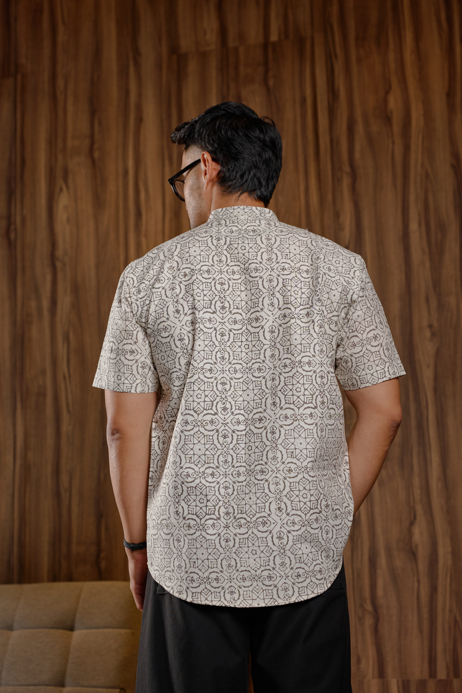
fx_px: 1097
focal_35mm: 57
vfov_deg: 35.1
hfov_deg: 23.8
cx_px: 231
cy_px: 346
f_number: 4
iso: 250
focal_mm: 57
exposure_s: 1/160
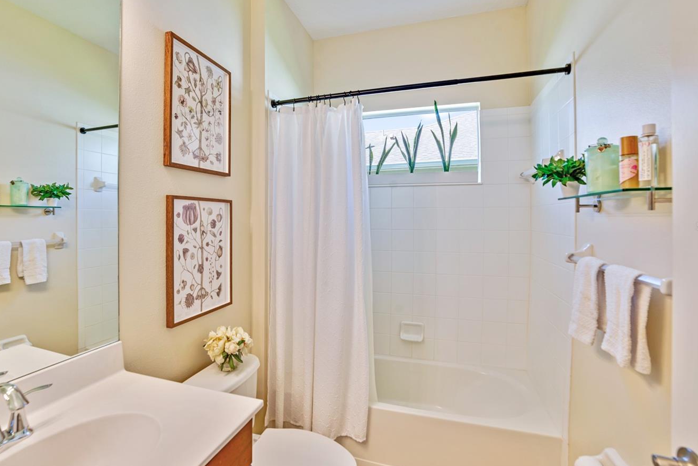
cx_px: 320
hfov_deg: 93.1
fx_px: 330
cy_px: 226
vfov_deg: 70.4
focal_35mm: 17
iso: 100
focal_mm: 14
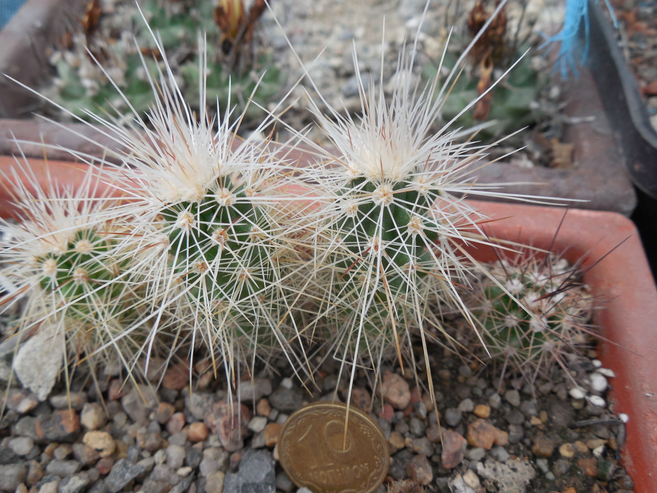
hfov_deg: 58.4
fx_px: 588
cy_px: 246
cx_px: 328
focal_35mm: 31
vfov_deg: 45.4
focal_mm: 5.6
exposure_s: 1/50
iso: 125
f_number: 3.6
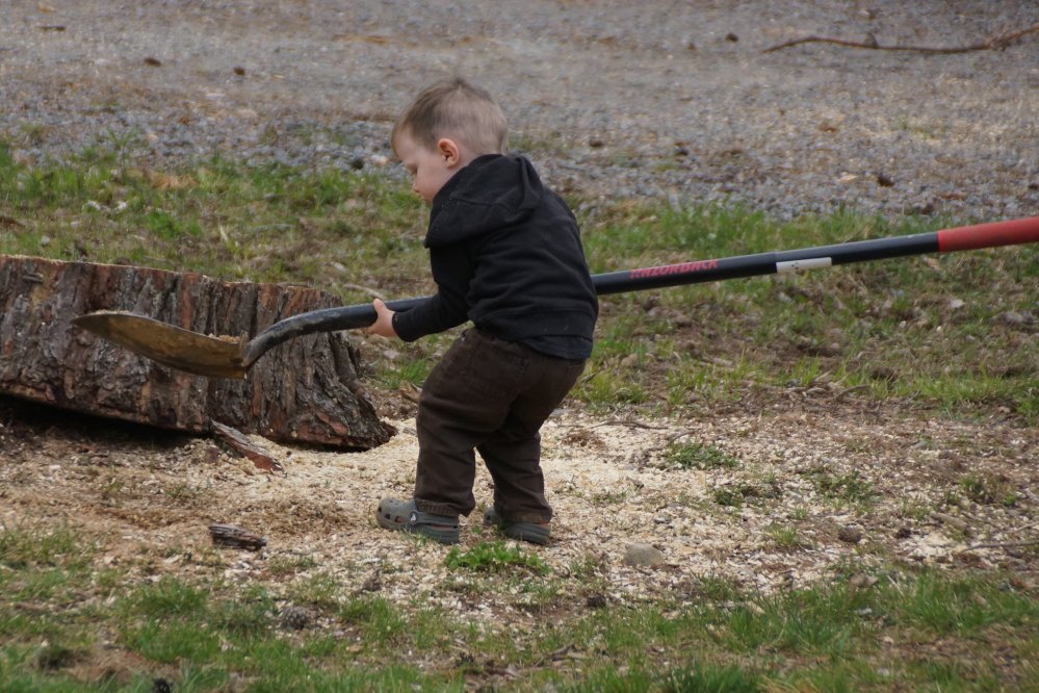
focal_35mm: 240
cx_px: 520
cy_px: 346
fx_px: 6926
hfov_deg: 8.6
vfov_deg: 5.7
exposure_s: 1/250
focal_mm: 160
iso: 640
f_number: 6.3
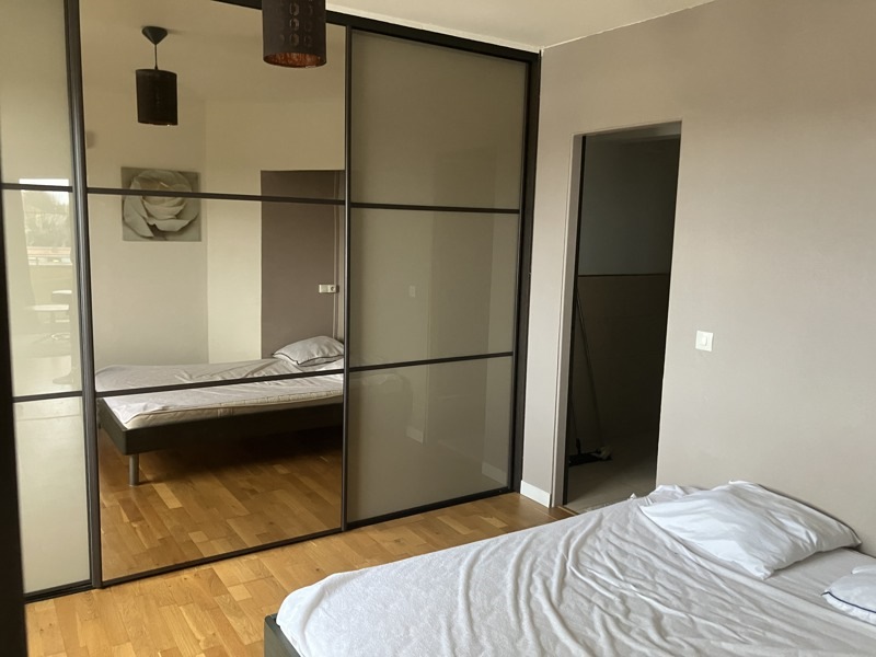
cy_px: 328
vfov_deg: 49.7
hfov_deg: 63.4
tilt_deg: -4.8
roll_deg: -1.8
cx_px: 438
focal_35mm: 28
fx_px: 709
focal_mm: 3.99
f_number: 1.8
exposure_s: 1/60
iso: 250
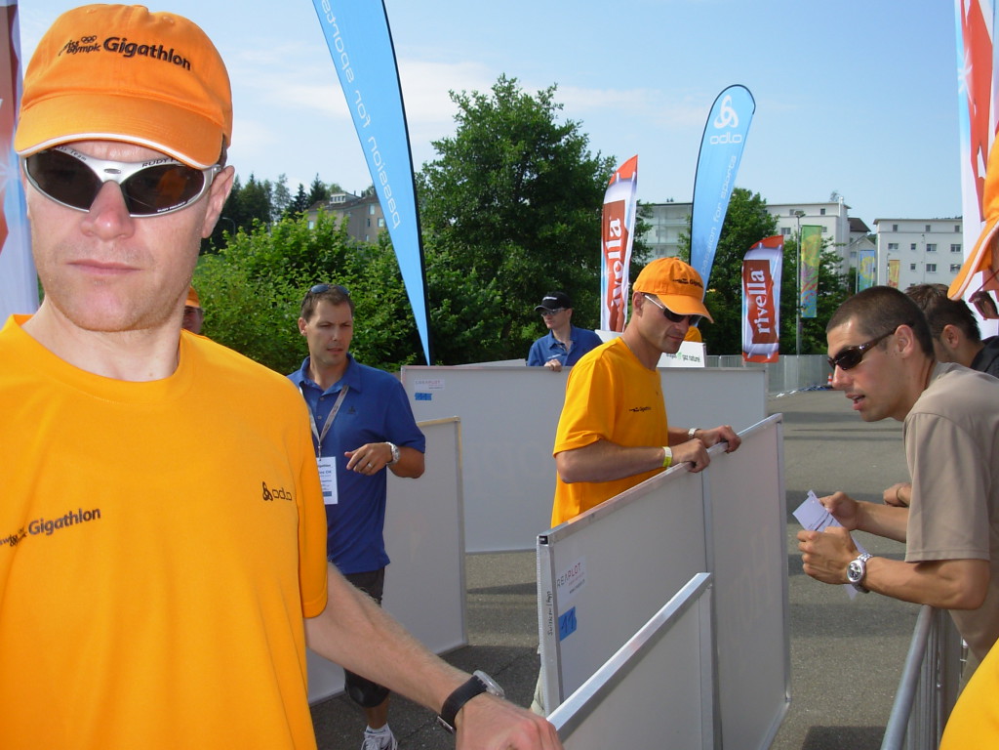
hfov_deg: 49.0
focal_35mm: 38
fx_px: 1097
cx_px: 500
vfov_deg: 37.7
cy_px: 375
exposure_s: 1/939
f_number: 2.9
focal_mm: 6.3
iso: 50
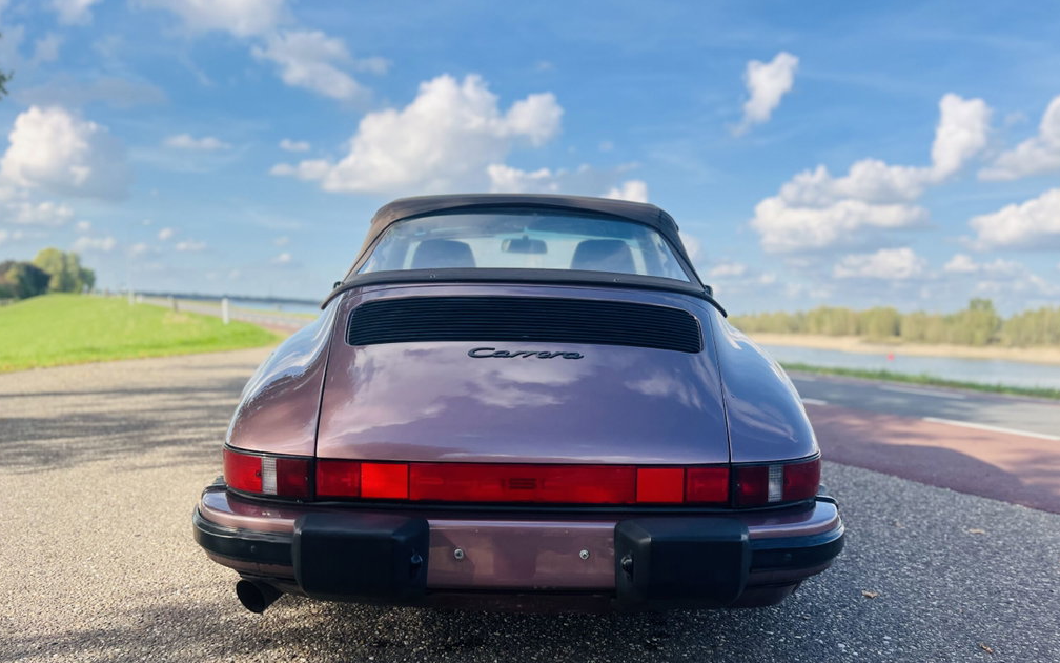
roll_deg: -0.5
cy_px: 402
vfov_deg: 44.3
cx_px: 529
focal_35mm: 28
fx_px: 809
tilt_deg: -5.8
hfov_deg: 66.5
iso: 50
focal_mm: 5.7
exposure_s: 1/2404
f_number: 1.5
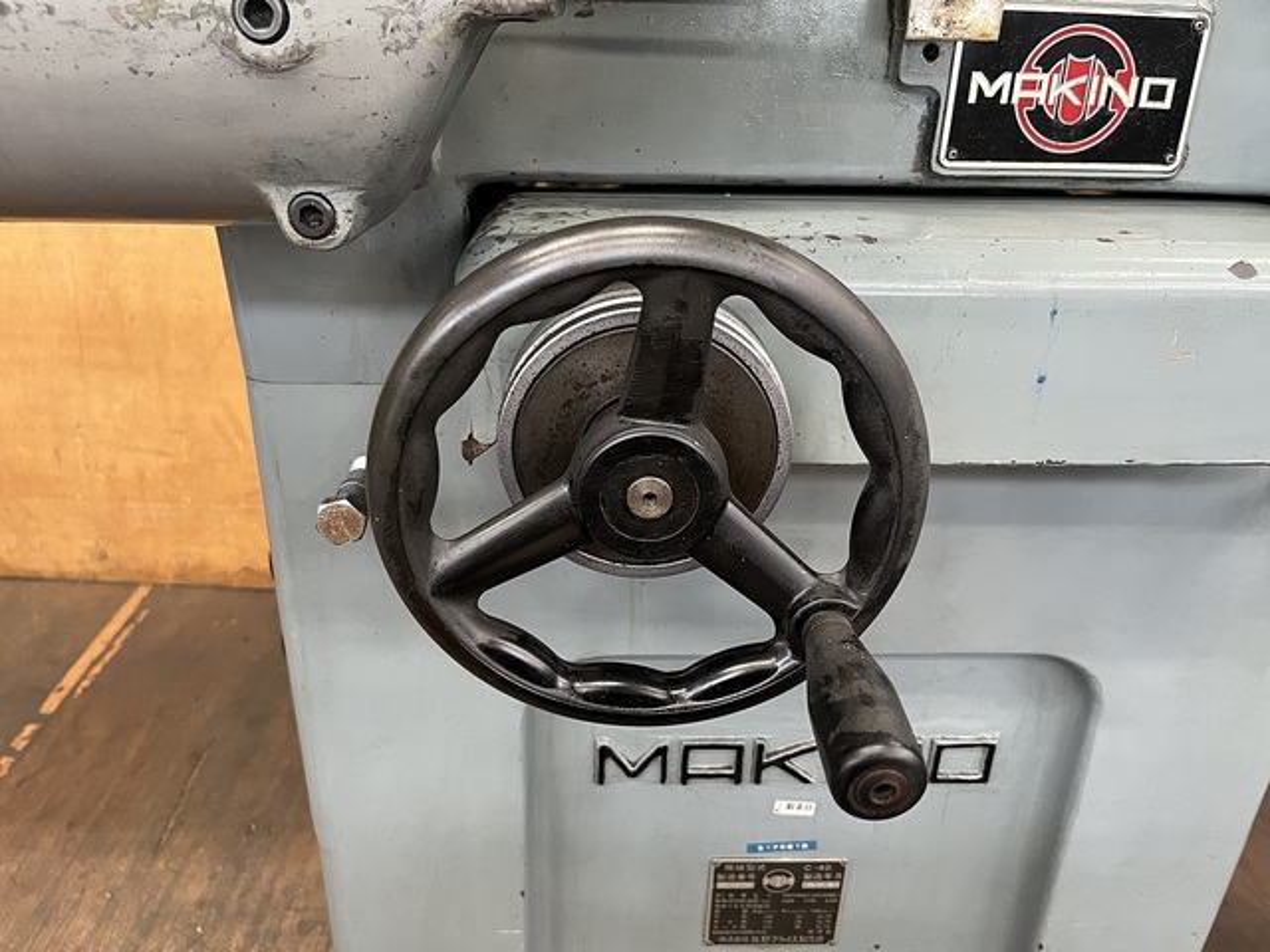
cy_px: 476
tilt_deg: -26.9
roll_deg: -1.1
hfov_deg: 67.3
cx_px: 635
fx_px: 954
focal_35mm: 26
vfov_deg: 53.1
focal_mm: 5.1
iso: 400
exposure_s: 1/60
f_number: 1.6
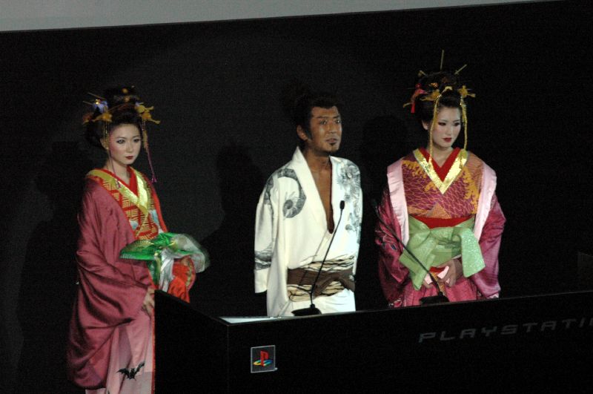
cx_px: 296
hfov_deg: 10.6
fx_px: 3208
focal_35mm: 195
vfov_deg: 7.0
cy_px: 197
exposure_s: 1/60
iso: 1600
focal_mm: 130
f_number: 6
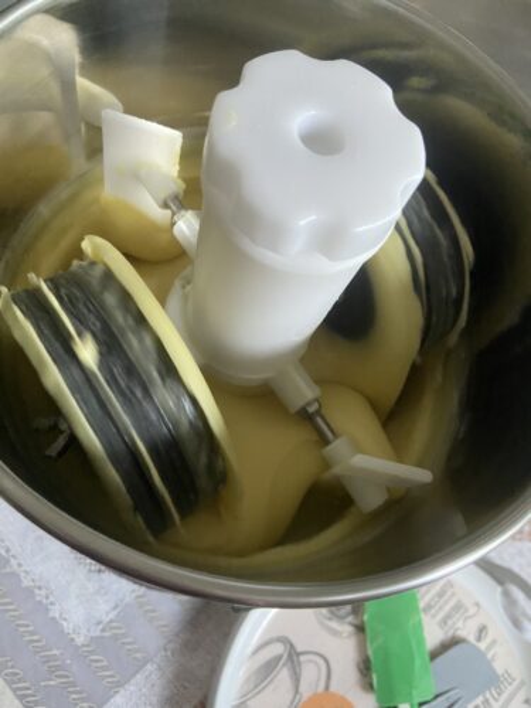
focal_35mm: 26
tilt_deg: -65.6
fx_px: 532
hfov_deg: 53.1
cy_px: 354
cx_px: 266
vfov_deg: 67.3
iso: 500
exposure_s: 1/47
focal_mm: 4.25
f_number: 1.8
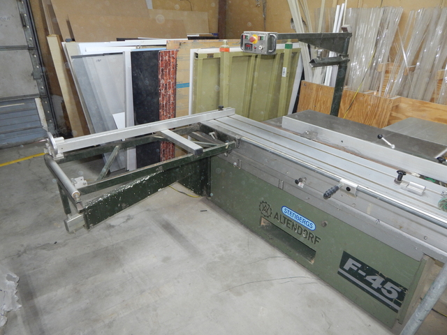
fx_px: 297
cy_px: 168
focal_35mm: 23
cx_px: 224
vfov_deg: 58.9
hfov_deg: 73.9
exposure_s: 1/30
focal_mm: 4
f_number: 3
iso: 200
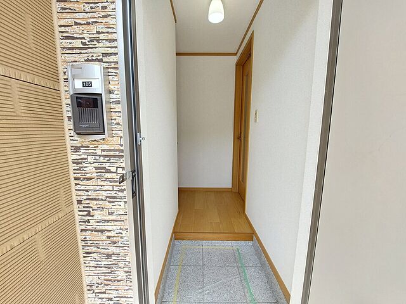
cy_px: 152
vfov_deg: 89.9
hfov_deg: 106.2
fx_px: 152
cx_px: 203
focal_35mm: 13
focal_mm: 1.74
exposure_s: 1/120
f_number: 2.2
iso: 64
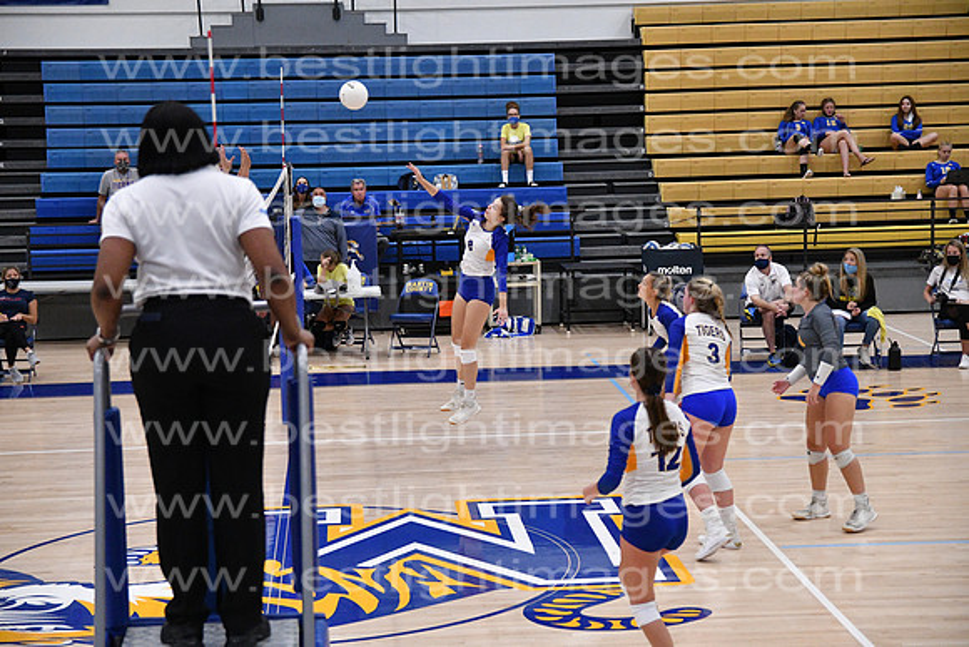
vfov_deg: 18.2
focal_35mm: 75
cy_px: 324
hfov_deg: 27.0
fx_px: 2019
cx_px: 484
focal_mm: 50
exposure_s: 1/1000
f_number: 3.2
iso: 5000
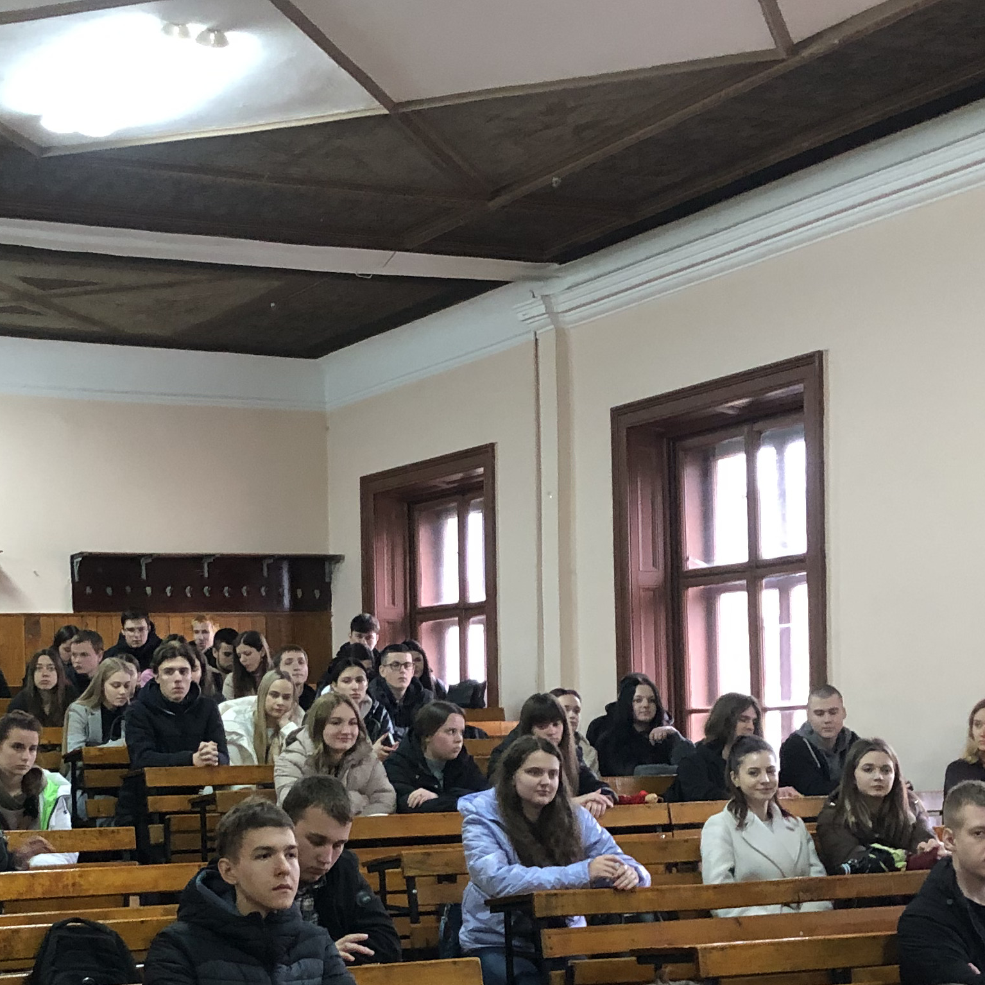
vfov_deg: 26.1
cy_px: 751
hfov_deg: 26.3
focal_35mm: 65
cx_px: 330
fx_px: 2093
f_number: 1.8
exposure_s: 1/14
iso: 100
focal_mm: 3.99
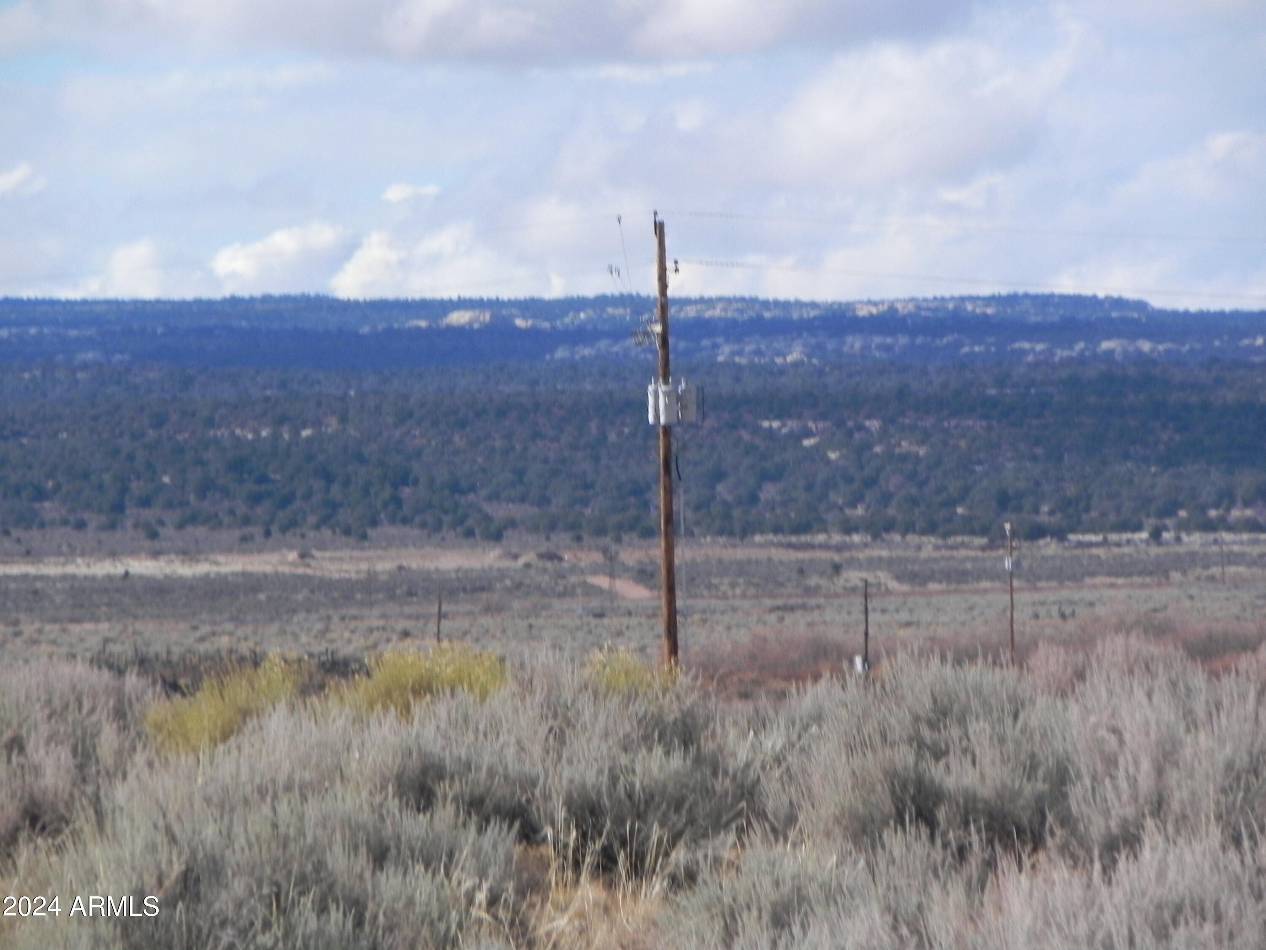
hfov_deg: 4.1
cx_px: 633
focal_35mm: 481
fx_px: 17591
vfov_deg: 3.1
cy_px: 475
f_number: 7.1
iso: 160
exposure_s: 1/440
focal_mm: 85.6
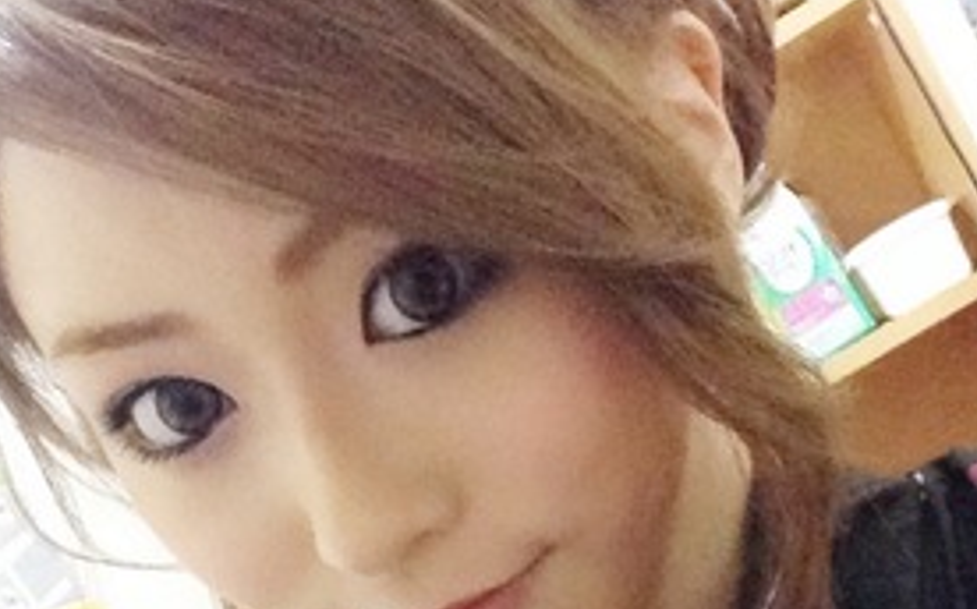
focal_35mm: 70
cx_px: 616
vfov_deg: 18.0
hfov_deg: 29.3
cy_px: 644
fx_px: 1862
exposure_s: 1/15
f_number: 2.4
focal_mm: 2.18
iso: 500
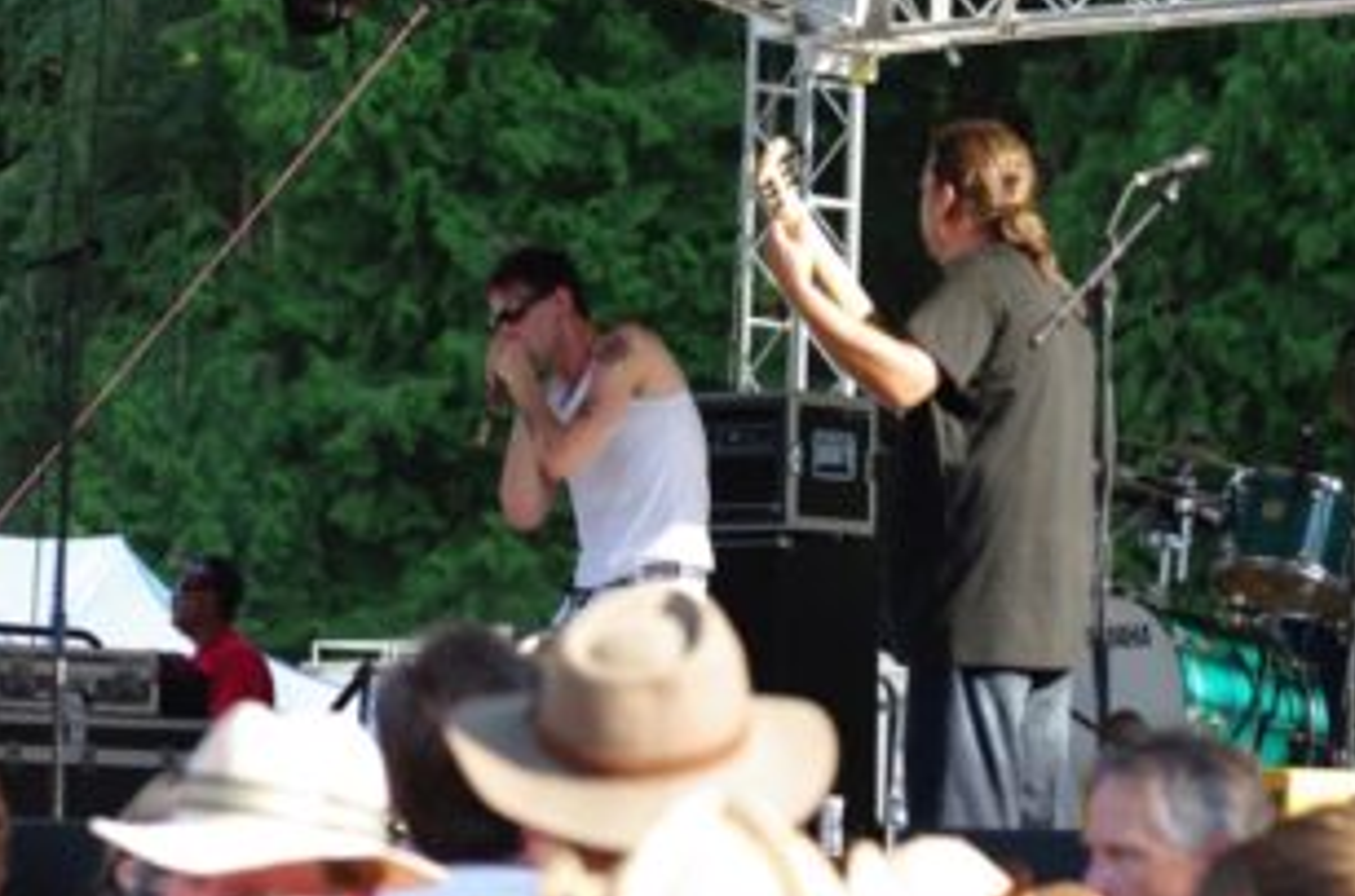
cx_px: 486
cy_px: 329
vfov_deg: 8.3
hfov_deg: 12.5
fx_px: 6157
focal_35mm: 164
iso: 100
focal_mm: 70
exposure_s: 1/180
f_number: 4
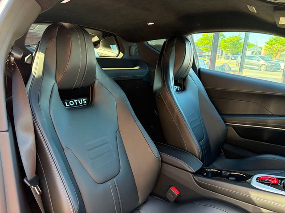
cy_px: 106
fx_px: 214
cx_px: 142
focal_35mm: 26
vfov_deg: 53.1
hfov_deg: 67.3
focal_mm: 5.96
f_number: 1.6
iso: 125
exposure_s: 1/67
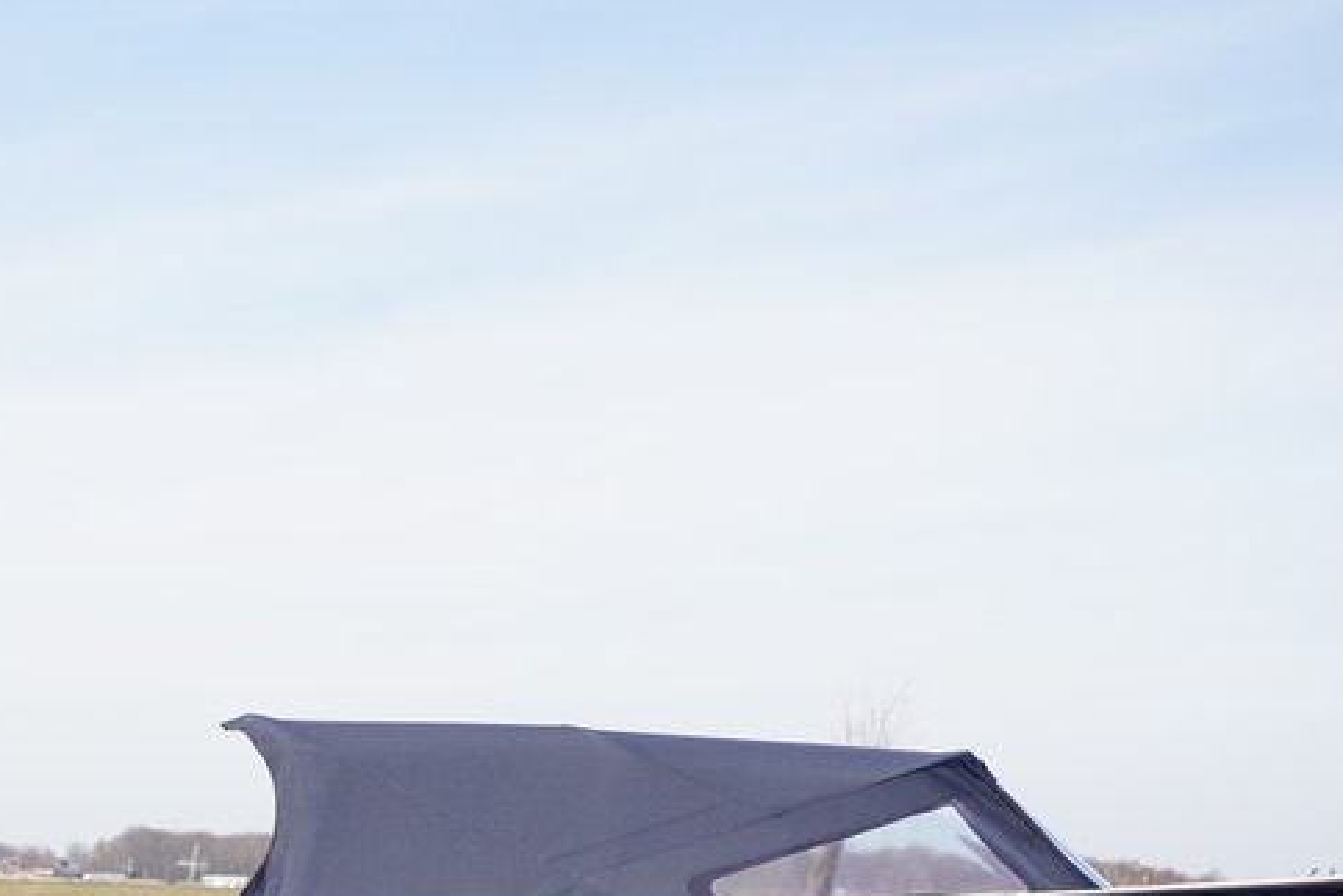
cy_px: 993
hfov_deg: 21.3
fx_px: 3500
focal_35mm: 94
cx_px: 180
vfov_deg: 14.3
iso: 100
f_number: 3.5
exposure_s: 1/800
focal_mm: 41.8
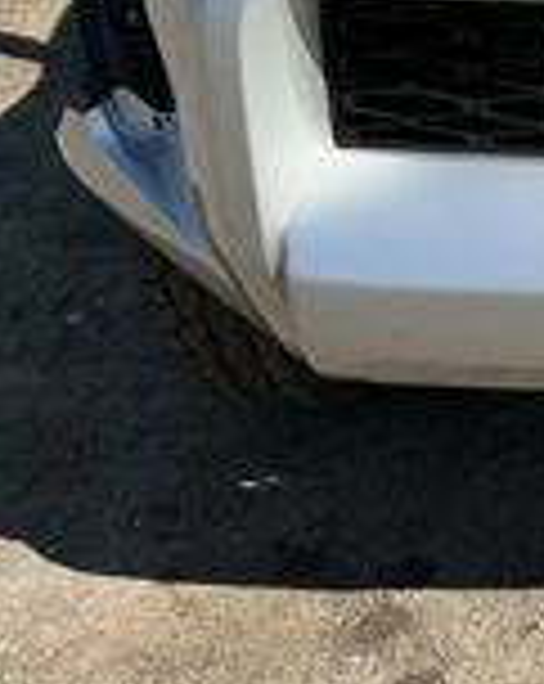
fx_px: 1453
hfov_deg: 18.7
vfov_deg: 25.7
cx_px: 823
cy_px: 86
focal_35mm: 72
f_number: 1.8
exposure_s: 1/1848
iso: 25
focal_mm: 3
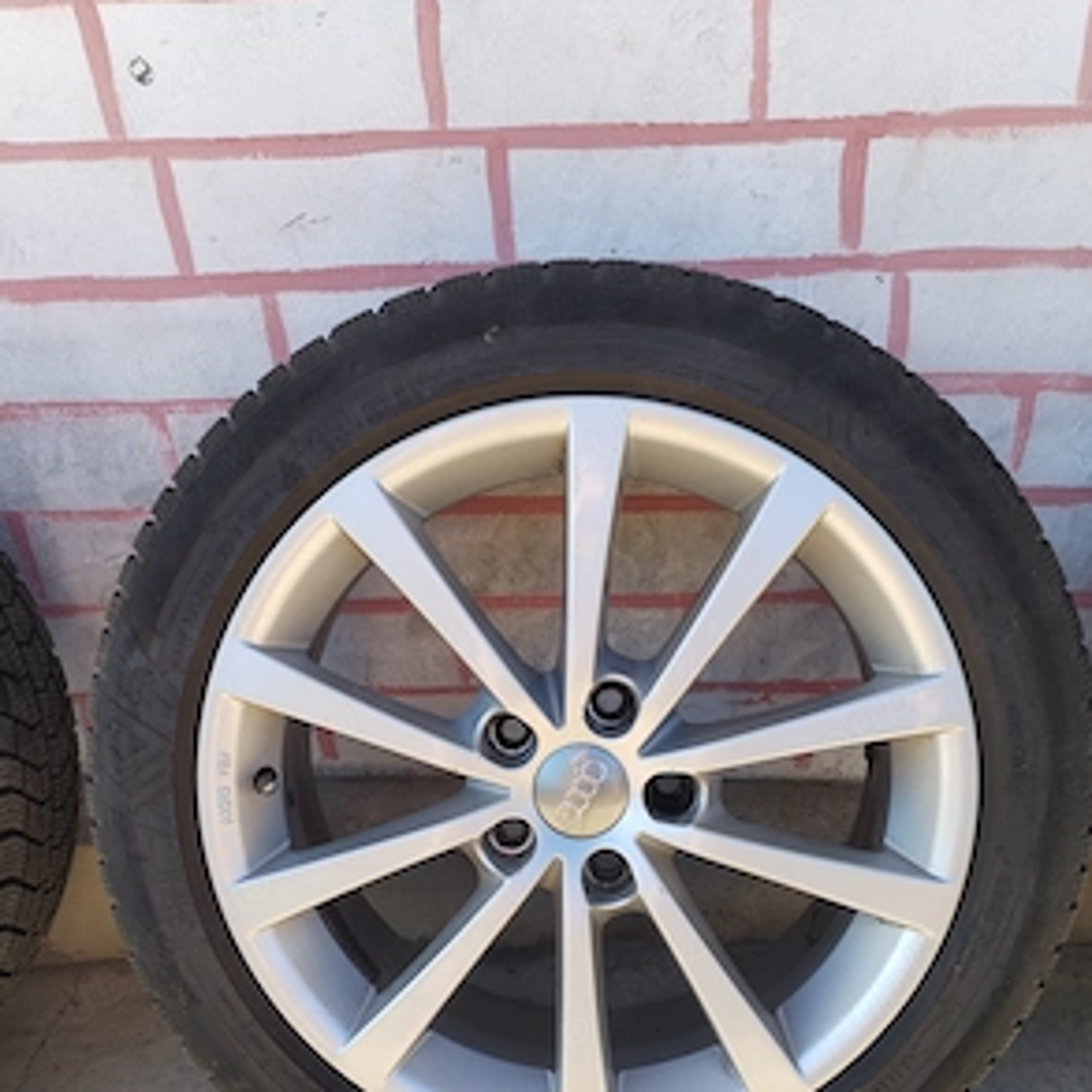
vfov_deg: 46.4
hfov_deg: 47.2
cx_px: 544
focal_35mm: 35
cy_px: 734
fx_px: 1249
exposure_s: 1/188
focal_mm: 4.75
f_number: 1.8
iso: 100
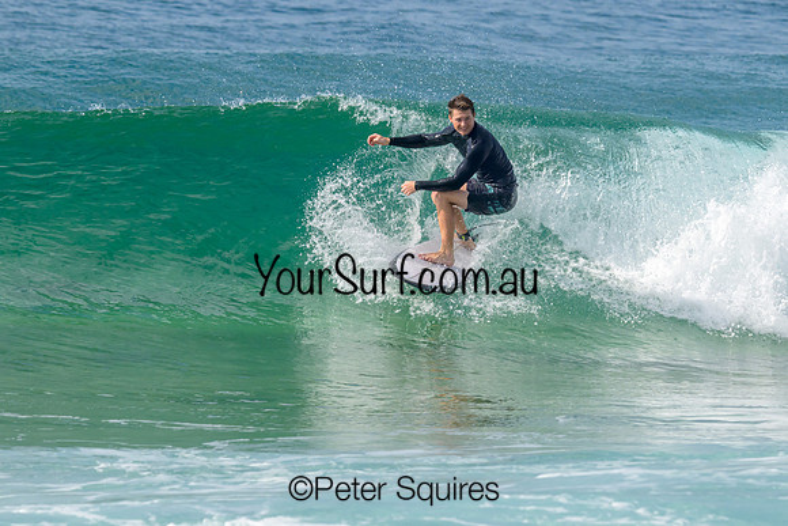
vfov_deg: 2.4
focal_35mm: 584
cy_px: 160
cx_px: 489
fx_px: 12782
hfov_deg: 3.5
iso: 560
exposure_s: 1/2000
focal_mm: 420
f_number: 10
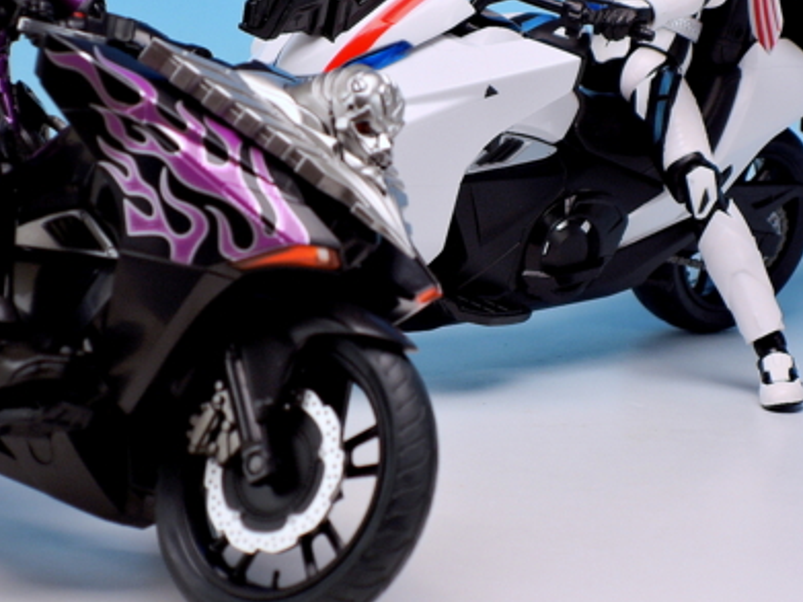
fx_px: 4267
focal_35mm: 184
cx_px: 349
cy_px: 187
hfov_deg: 10.7
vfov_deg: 8.1
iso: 80
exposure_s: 1/4
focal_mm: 25.5
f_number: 5.6
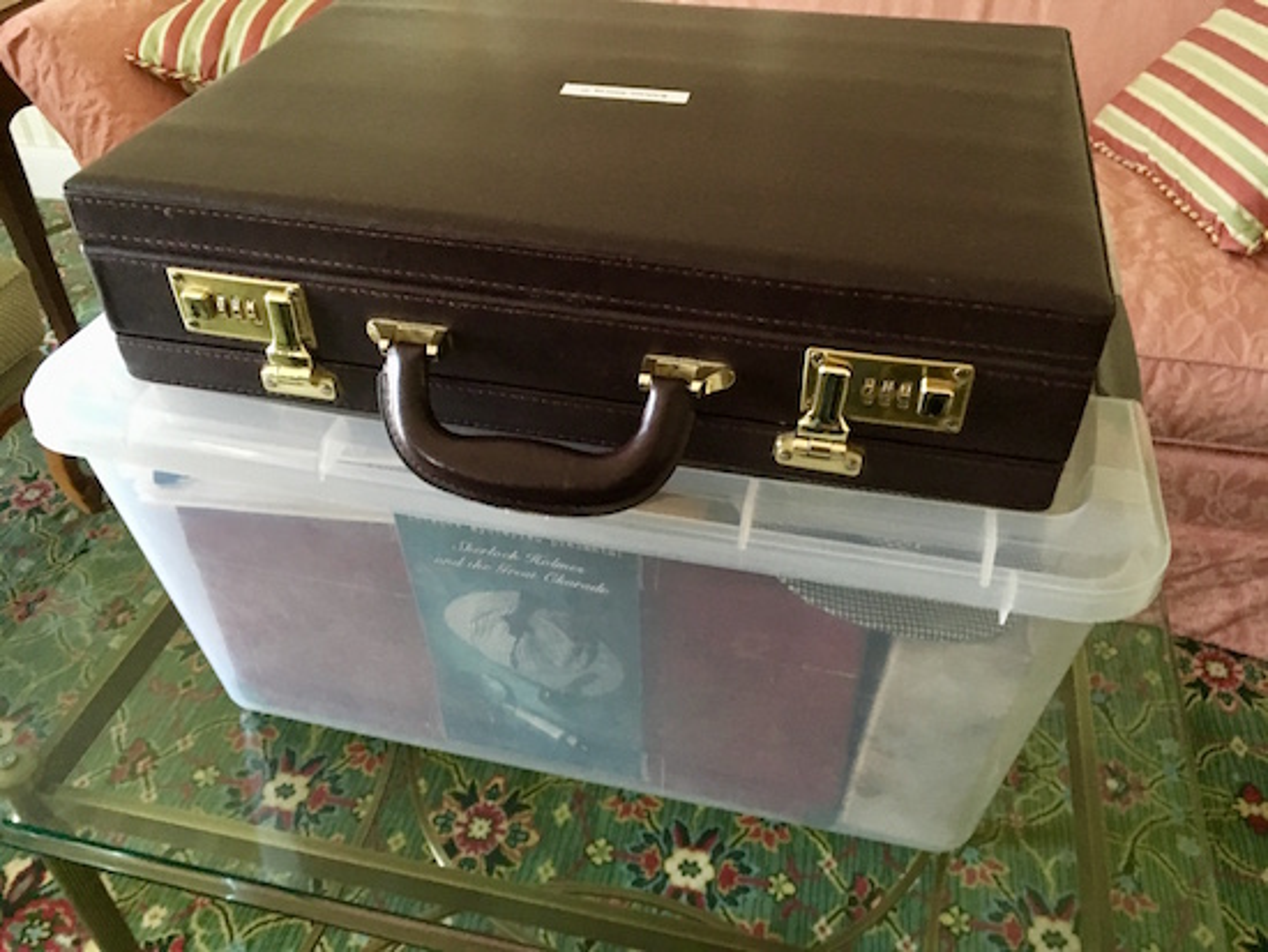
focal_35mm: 29
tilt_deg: -38.3
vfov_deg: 48.3
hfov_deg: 61.6
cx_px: 634
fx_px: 1063
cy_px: 476
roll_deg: +0.3
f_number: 2.2
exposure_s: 1/15
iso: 250
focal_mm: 4.15
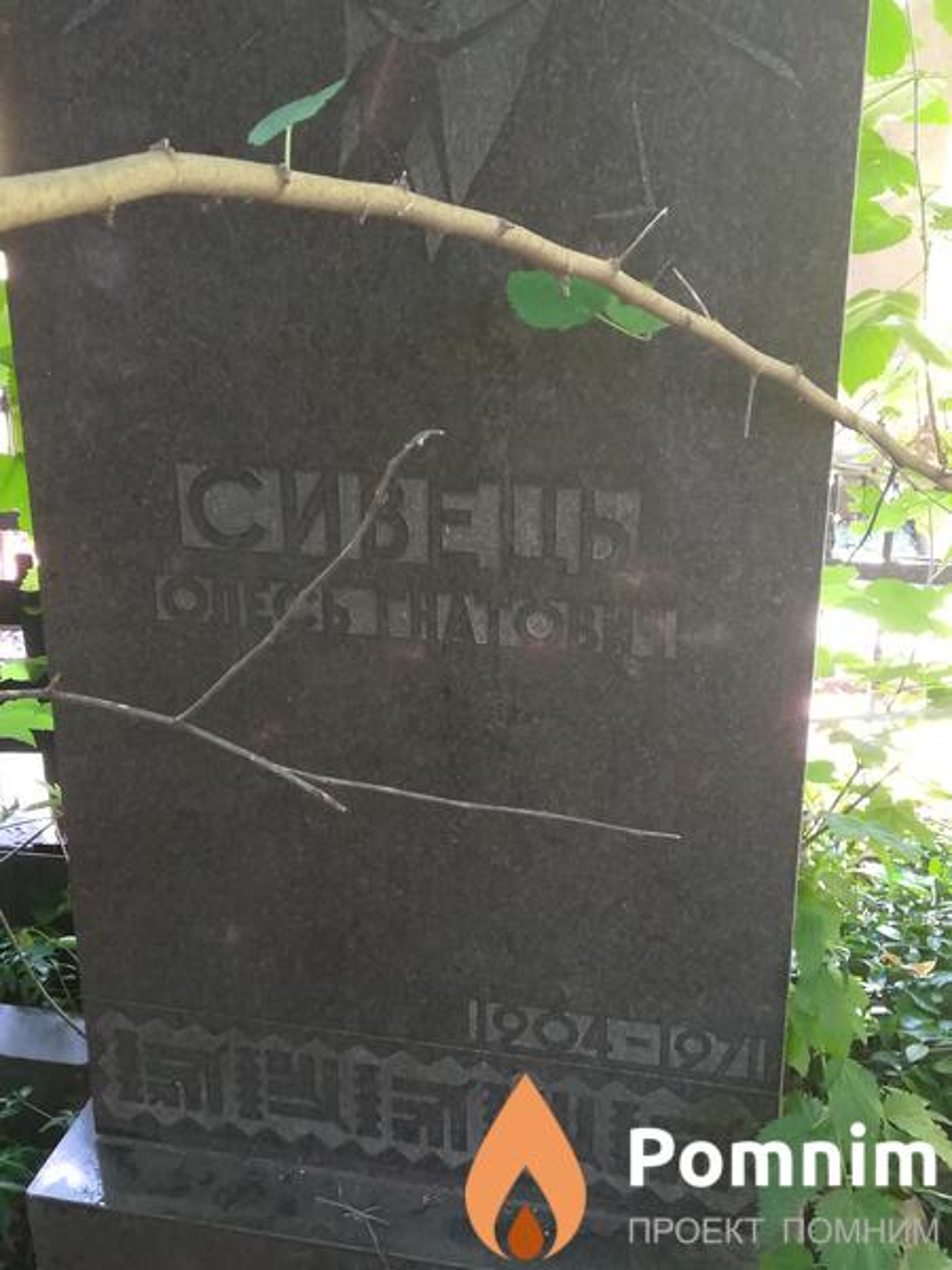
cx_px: 476
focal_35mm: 42
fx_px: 1540
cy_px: 635
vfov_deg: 44.8
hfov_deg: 34.3
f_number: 2.2
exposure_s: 1/33.3
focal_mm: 3.83
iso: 320
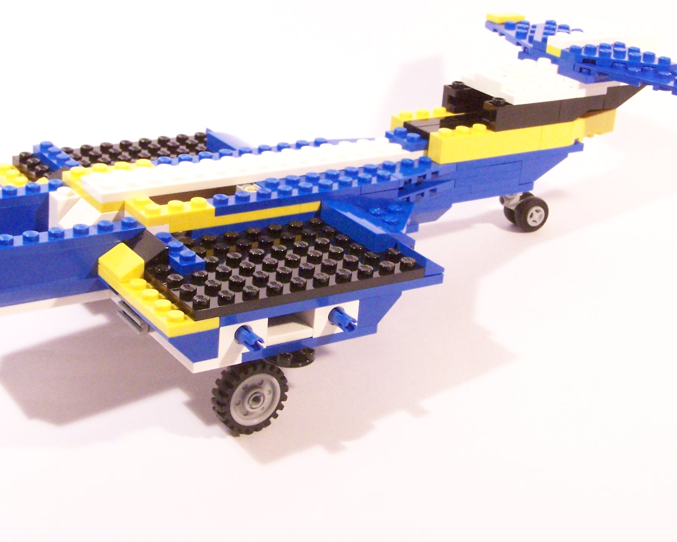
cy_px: 188
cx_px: 338
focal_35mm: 61
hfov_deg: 31.0
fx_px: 1222
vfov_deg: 24.9
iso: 400
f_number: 3.6
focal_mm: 7.1
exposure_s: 1/20
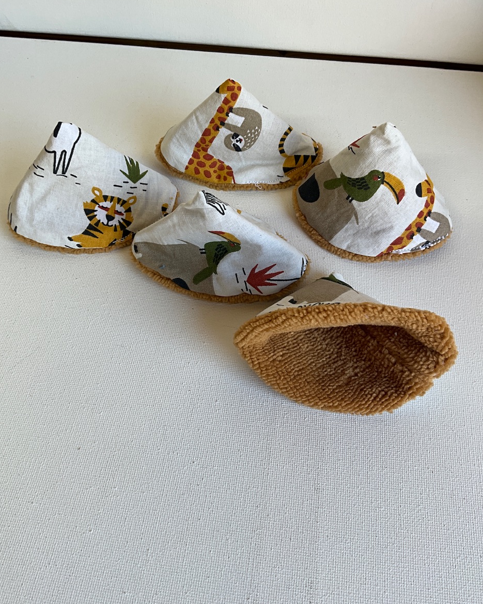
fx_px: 554
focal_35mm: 31
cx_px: 244
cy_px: 275
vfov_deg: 57.1
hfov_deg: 47.1
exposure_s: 1/100
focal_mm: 3
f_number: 1.8
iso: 20
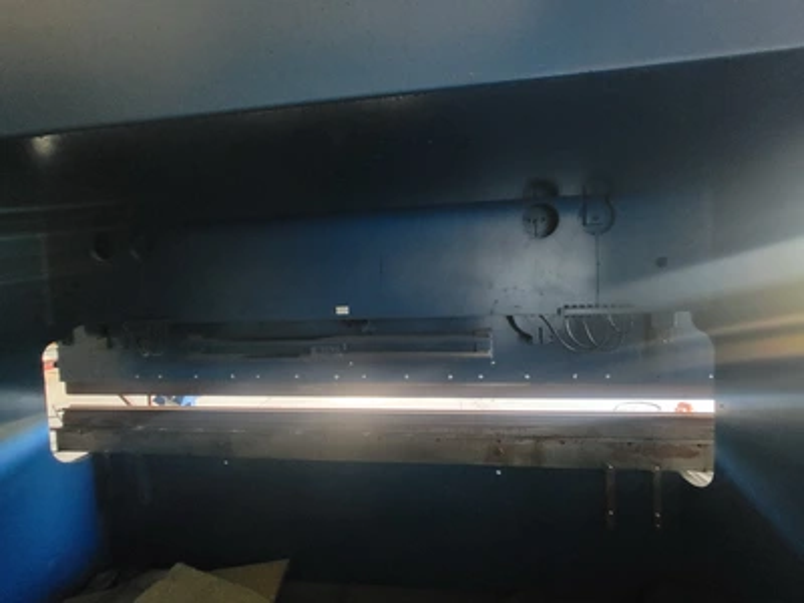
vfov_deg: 89.9
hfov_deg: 106.2
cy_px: 302
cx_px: 402
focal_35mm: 13
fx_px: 302
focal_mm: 2.2
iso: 1250
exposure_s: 1/24
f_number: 2.2
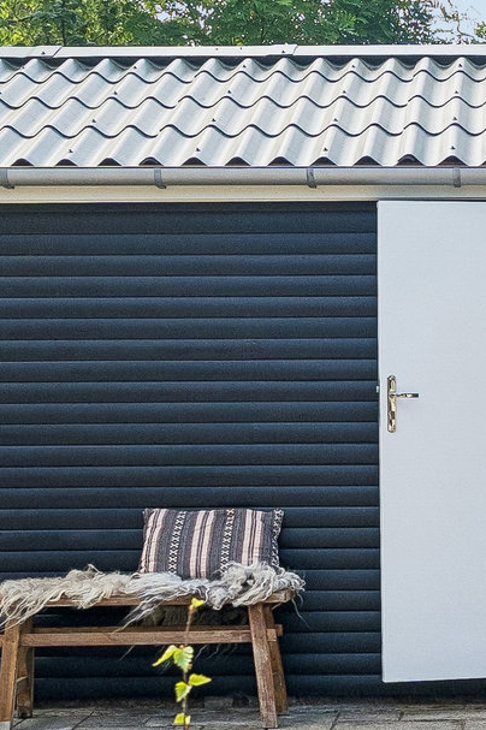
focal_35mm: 89
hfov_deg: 14.8
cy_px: 421
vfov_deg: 22.7
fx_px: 1814
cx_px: 564
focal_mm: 18.1
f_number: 7.1
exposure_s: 1/640
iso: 800
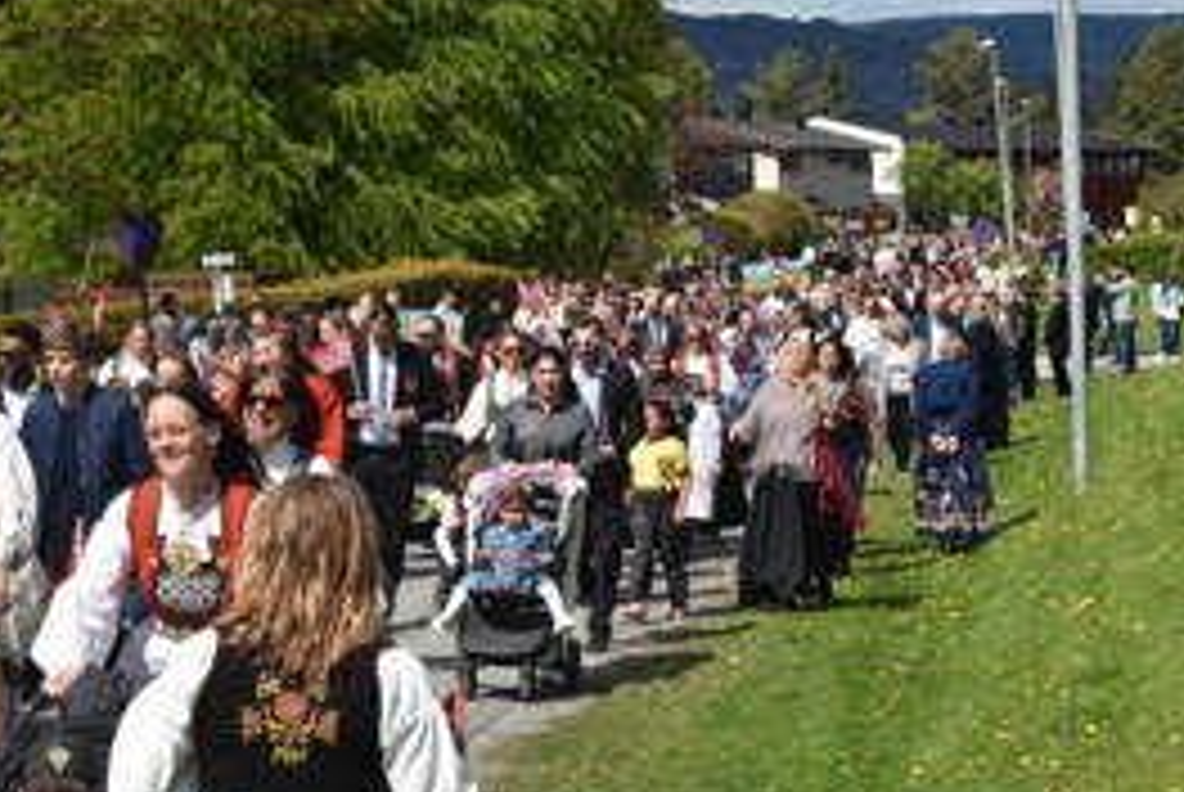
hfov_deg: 17.9
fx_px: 3753
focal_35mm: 114
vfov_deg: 12.0
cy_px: 340
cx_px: 648
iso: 400
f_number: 8
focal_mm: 50
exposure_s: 1/500
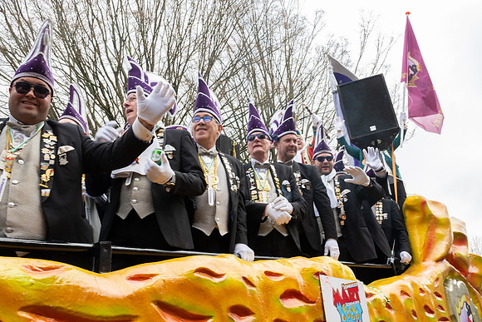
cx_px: 241
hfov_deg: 49.5
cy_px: 161
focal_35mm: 39
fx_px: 522
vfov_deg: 34.2
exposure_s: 1/160
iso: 400
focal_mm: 26
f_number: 10
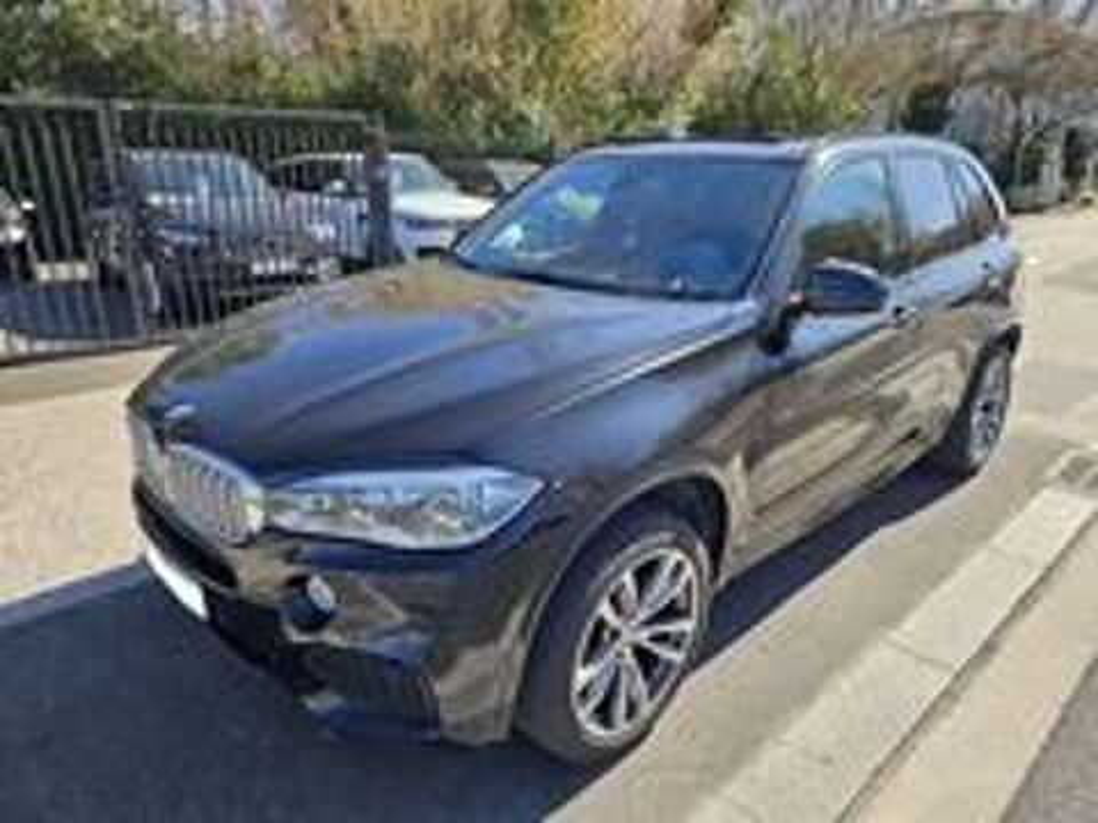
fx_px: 730
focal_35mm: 23
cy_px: 412
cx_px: 549
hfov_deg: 73.9
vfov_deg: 58.9
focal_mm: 6.3
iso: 10
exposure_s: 1/267
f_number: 1.7
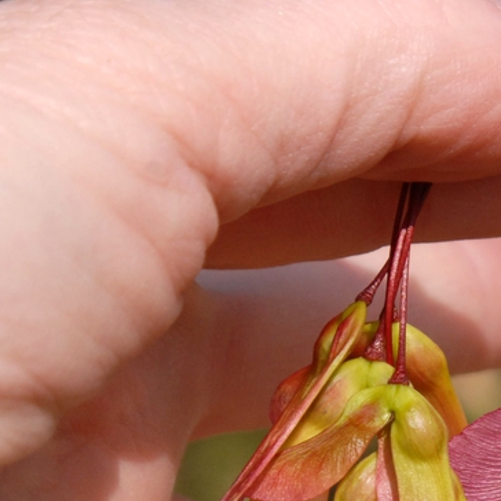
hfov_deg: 5.7
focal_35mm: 305
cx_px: 551
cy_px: 469
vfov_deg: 5.7
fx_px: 4997
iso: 400
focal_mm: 85
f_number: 10
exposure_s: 1/400
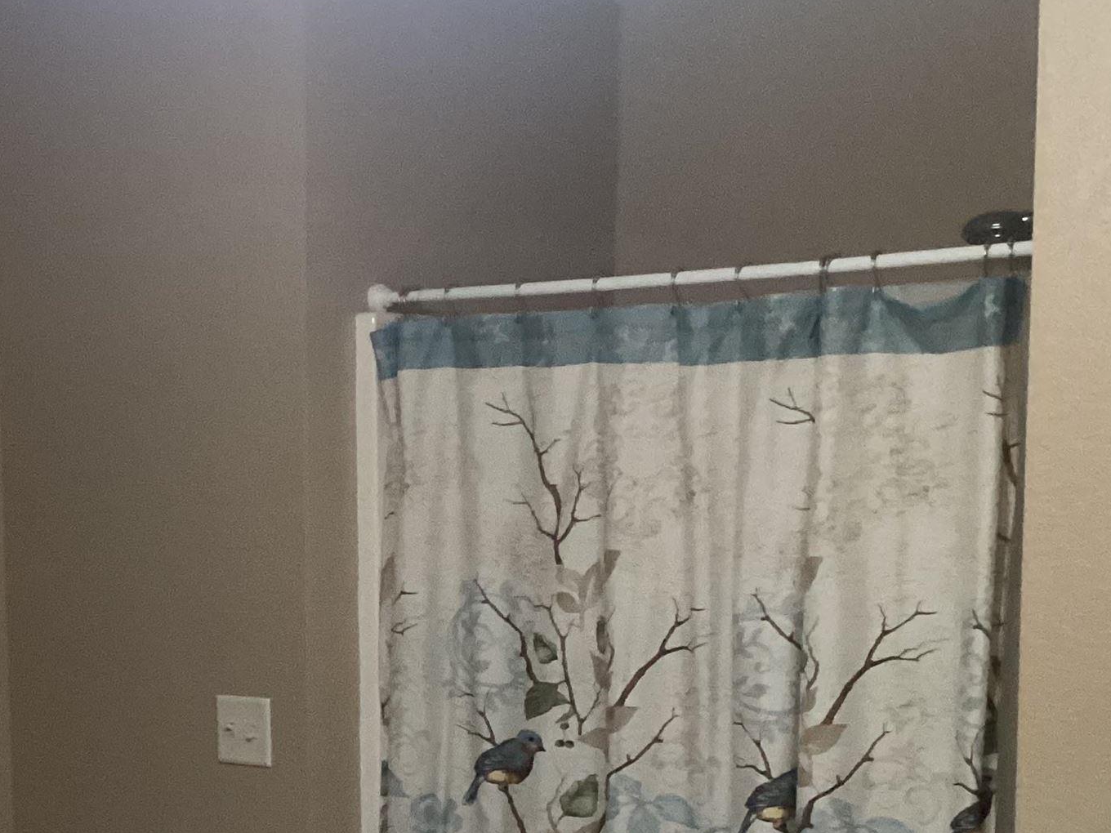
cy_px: 724
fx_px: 2247
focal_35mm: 70
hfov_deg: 27.1
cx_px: 181
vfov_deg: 20.6
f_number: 2.4
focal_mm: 3.3
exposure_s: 1/60
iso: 320
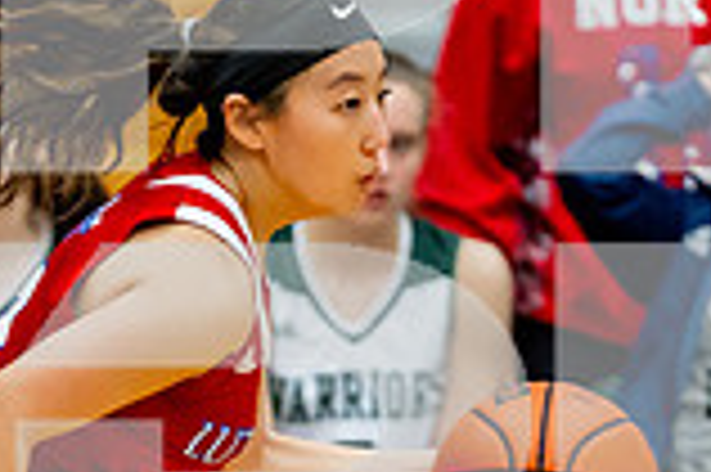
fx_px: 16158
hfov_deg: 2.5
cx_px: 78
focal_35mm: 819
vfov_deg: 1.7
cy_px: 583
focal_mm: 200
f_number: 2.8
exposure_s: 1/1000
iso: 2000
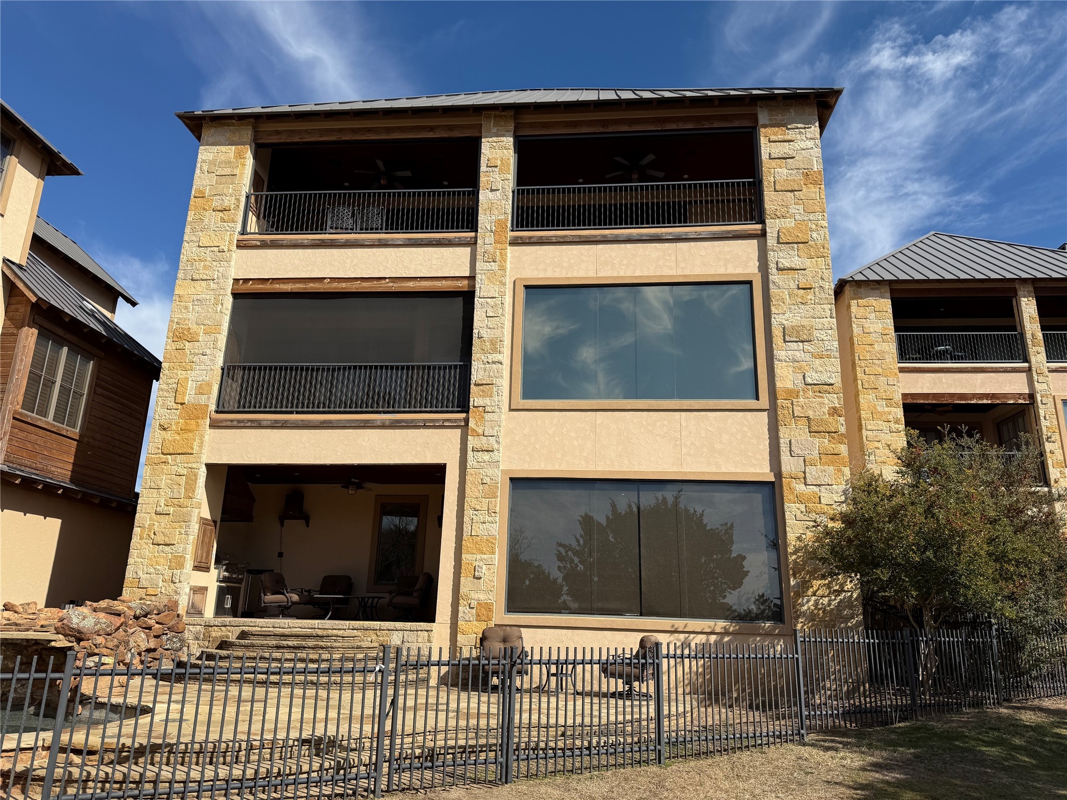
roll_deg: -1.5
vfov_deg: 56.8
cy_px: 400
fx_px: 740
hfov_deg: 71.6
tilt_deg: +16.4
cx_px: 534
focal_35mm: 24
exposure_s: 1/6173
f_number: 1.78
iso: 80
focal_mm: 6.76
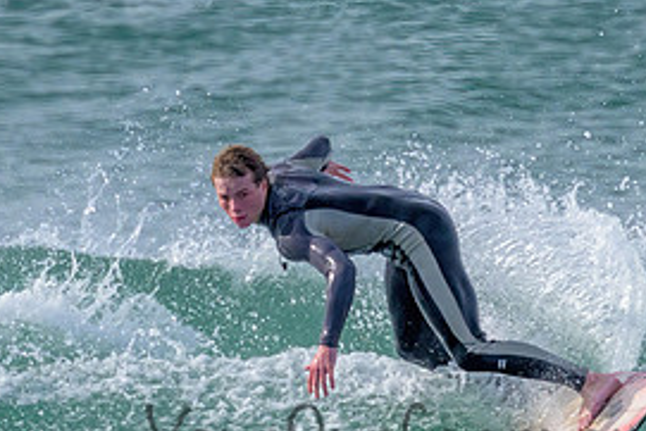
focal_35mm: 2360
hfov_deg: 0.9
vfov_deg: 0.6
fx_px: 42370
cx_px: 351
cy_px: 282
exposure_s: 1/2000
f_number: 11
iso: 1400
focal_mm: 800
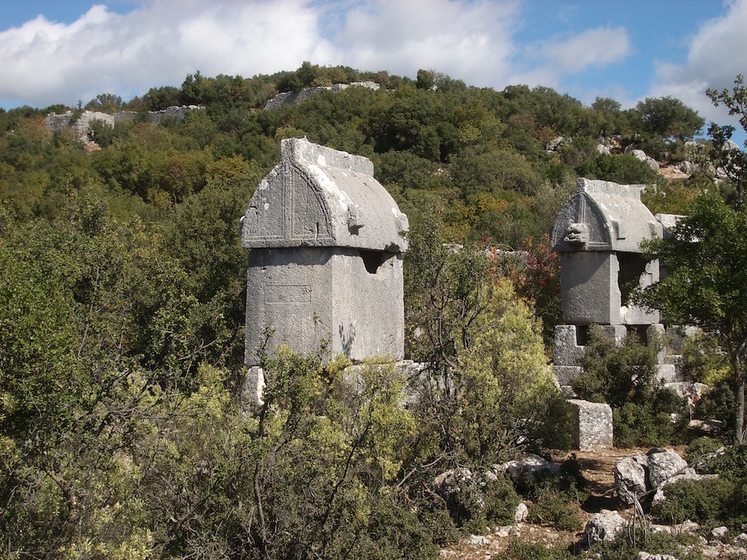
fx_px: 1057
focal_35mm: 49
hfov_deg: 38.9
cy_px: 280
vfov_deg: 29.7
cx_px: 374
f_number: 5
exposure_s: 1/400
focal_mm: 8.2
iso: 80
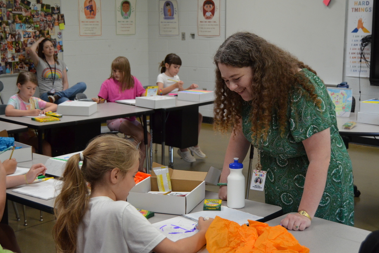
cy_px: 126
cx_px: 192
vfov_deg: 23.4
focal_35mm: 58
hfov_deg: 34.5
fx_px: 611
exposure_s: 1/160
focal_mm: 38
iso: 1600
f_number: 4.8
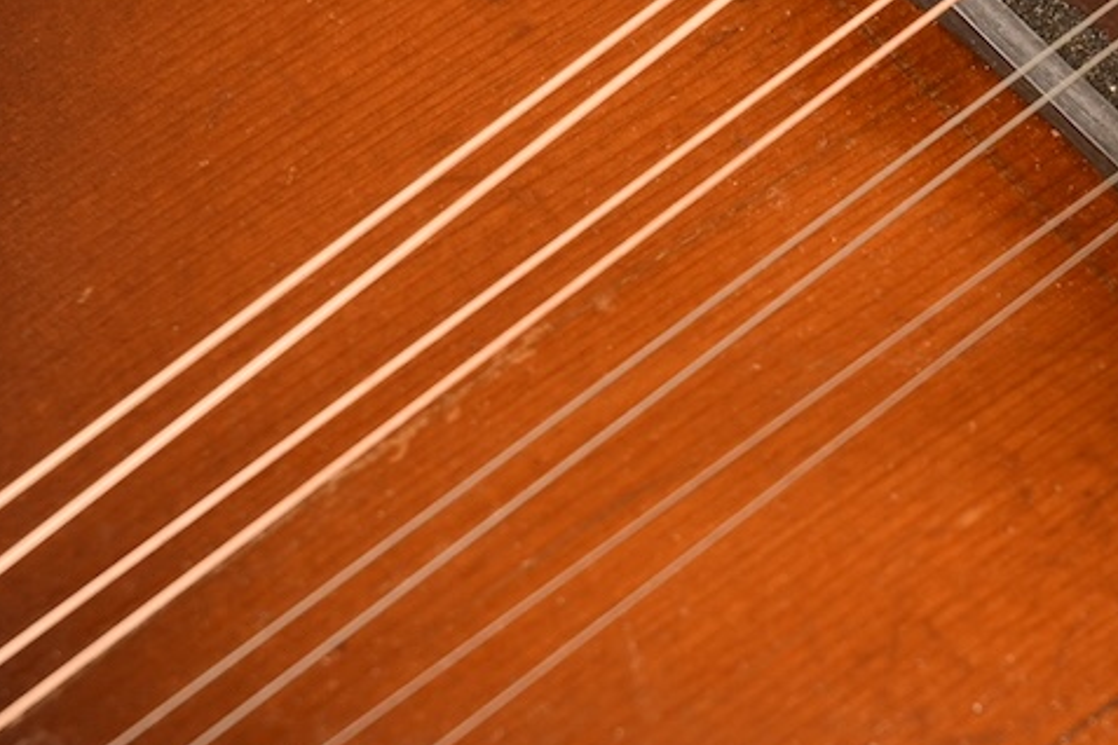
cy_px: 330
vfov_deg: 5.2
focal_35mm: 264
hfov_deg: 7.8
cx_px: 865
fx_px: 8198
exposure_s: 1/15
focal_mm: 70
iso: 200
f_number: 4.5
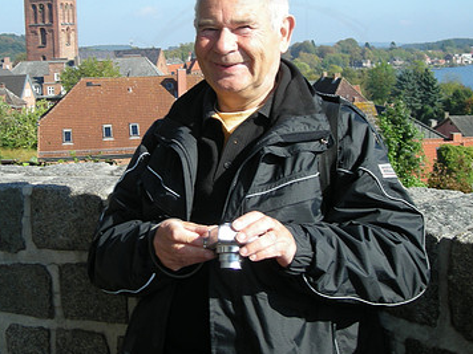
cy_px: 107
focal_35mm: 57
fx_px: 779
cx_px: 195
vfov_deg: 25.5
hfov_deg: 33.7
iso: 50
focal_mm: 5.7
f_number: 5.7
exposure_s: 1/134
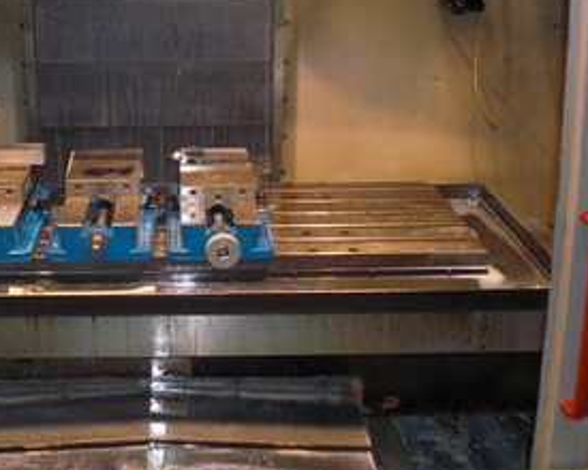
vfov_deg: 28.1
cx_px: 177
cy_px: 207
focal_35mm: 54
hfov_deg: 34.3
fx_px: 940
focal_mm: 6.3
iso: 200
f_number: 3.1
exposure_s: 1/30
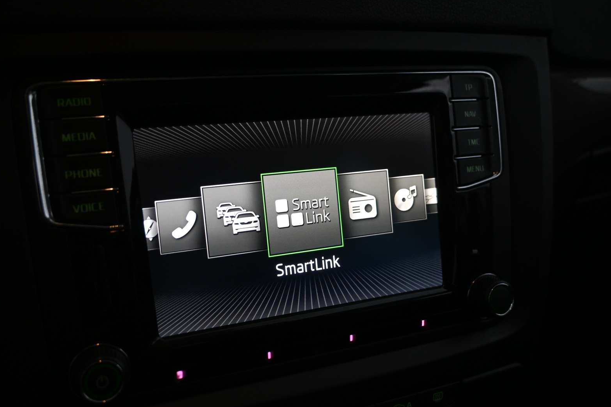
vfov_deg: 39.7
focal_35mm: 33
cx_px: 297
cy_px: 199
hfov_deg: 56.8
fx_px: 564
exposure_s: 1/40
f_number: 4
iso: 1000
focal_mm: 21.5
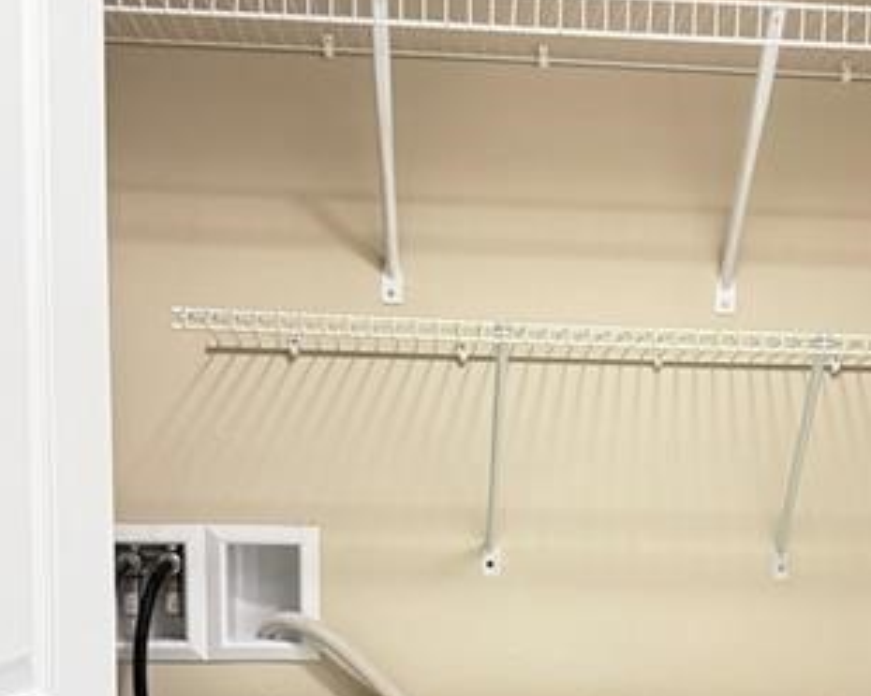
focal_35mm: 58
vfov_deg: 25.5
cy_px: 620
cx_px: 621
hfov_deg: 32.0
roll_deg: -1.6
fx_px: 1495
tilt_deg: -5.8
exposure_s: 1/40
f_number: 1.78
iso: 640
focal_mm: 6.76
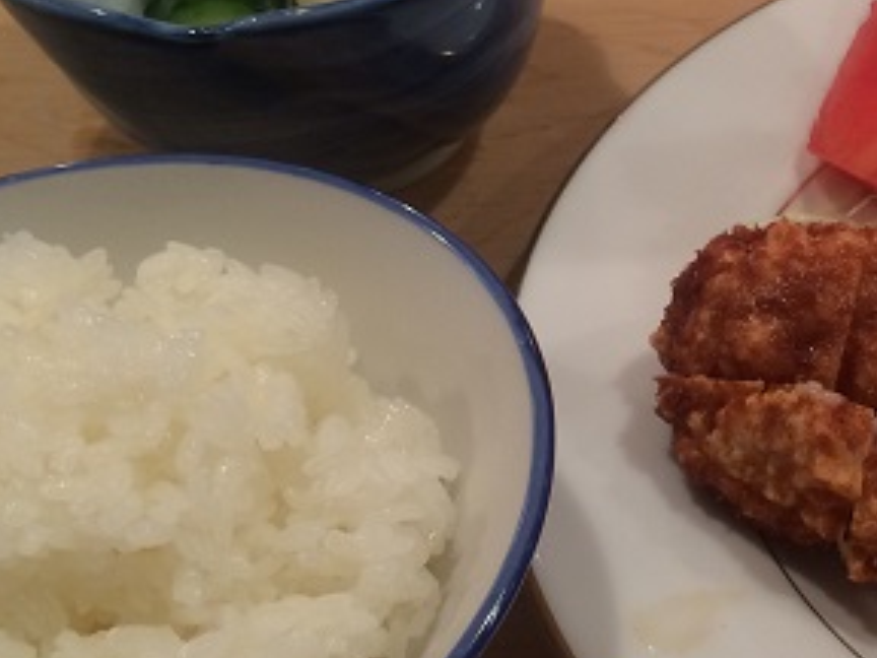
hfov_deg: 25.0
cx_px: 944
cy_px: 230
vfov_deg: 20.1
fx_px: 1849
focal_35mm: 73
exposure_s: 1/30
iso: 80
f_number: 2.2
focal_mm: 4.12
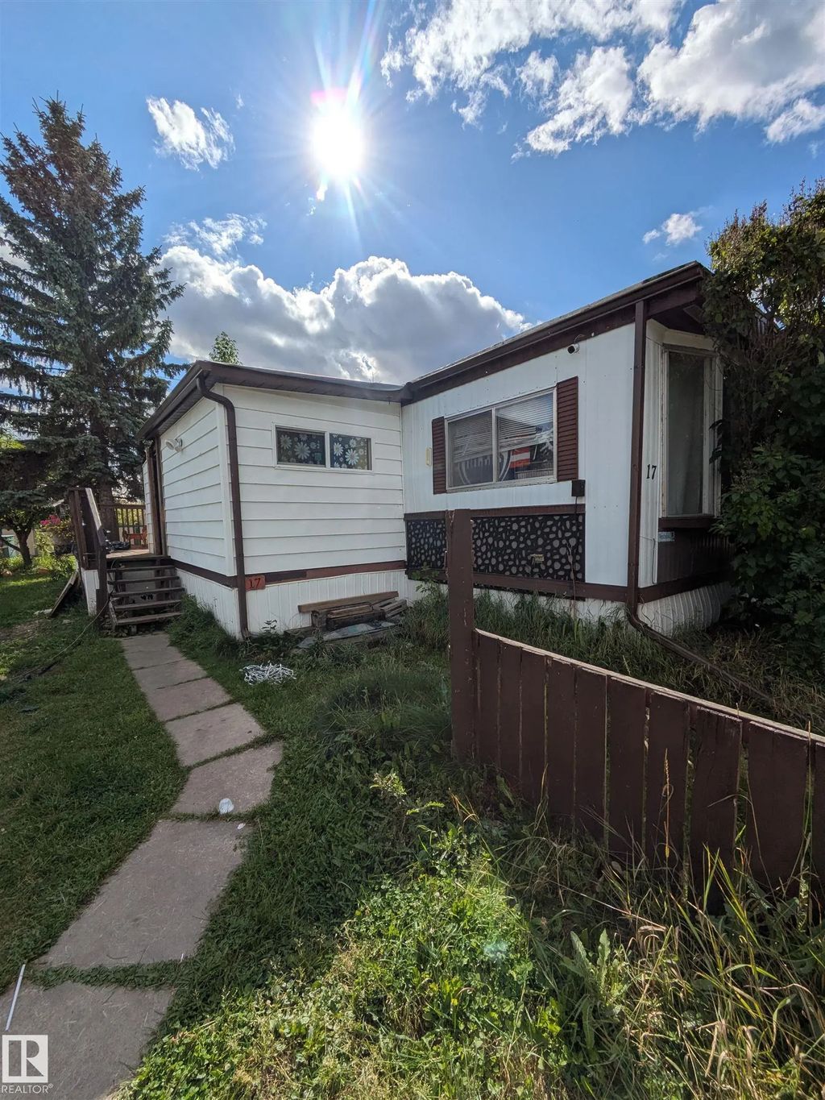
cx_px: 412
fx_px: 445
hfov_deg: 85.7
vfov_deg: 102.1
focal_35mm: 14
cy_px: 550
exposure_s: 1/5650
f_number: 2.2
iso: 35
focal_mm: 1.83
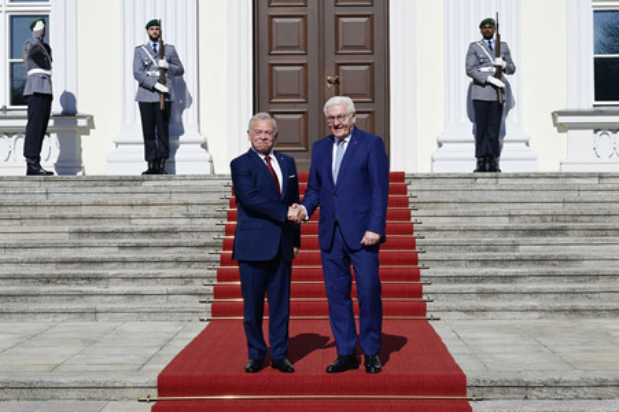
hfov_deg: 28.9
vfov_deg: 19.4
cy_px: 206
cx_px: 310
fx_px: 1203
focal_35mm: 70
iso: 64
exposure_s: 1/320
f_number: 10
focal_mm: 70
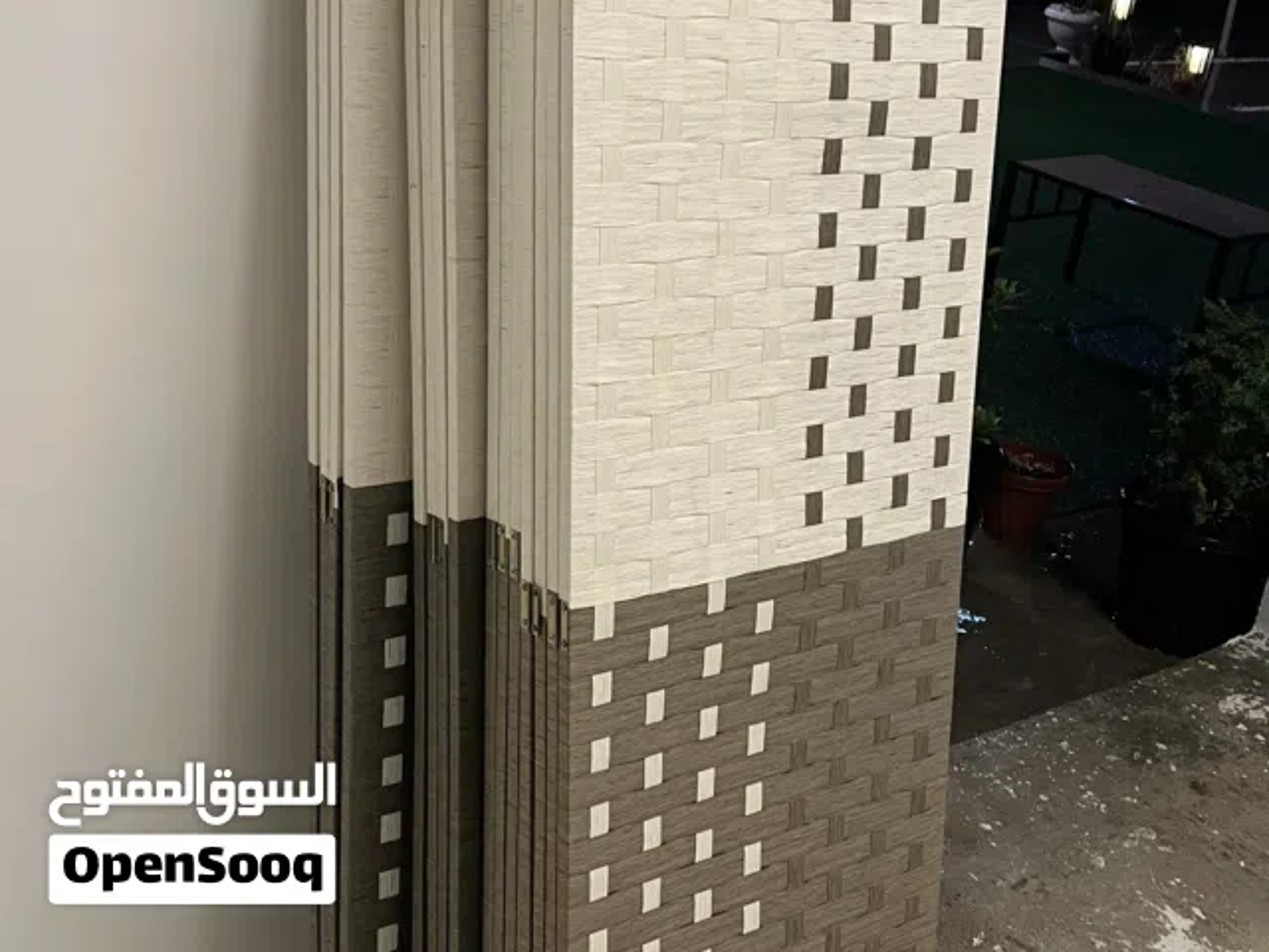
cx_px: 634
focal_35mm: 26
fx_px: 953
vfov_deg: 53.1
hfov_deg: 67.3
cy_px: 476
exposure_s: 1/50
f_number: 1.5
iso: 200
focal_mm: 5.7
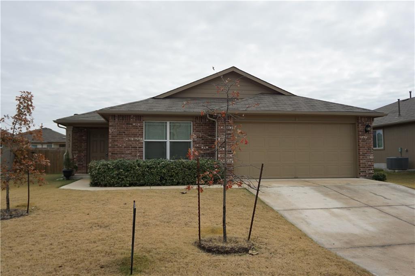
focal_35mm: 32
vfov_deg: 41.7
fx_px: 363
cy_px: 138
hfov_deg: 59.5
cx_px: 208
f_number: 4
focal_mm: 21
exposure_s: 1/2000
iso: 160
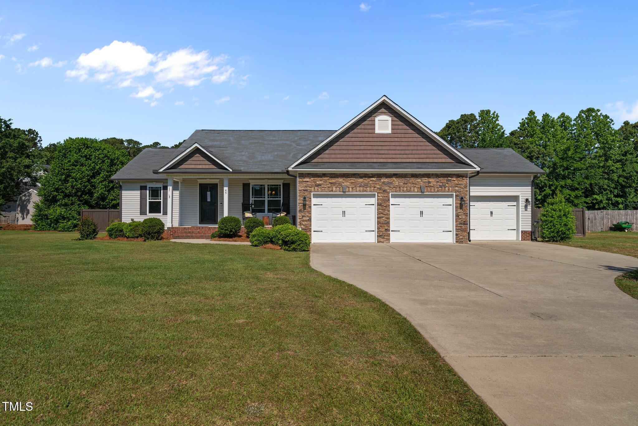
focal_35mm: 24
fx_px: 417
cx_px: 319
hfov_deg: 74.9
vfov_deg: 54.1
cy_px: 213
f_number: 8
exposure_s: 1/1600
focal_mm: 23.5
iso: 400
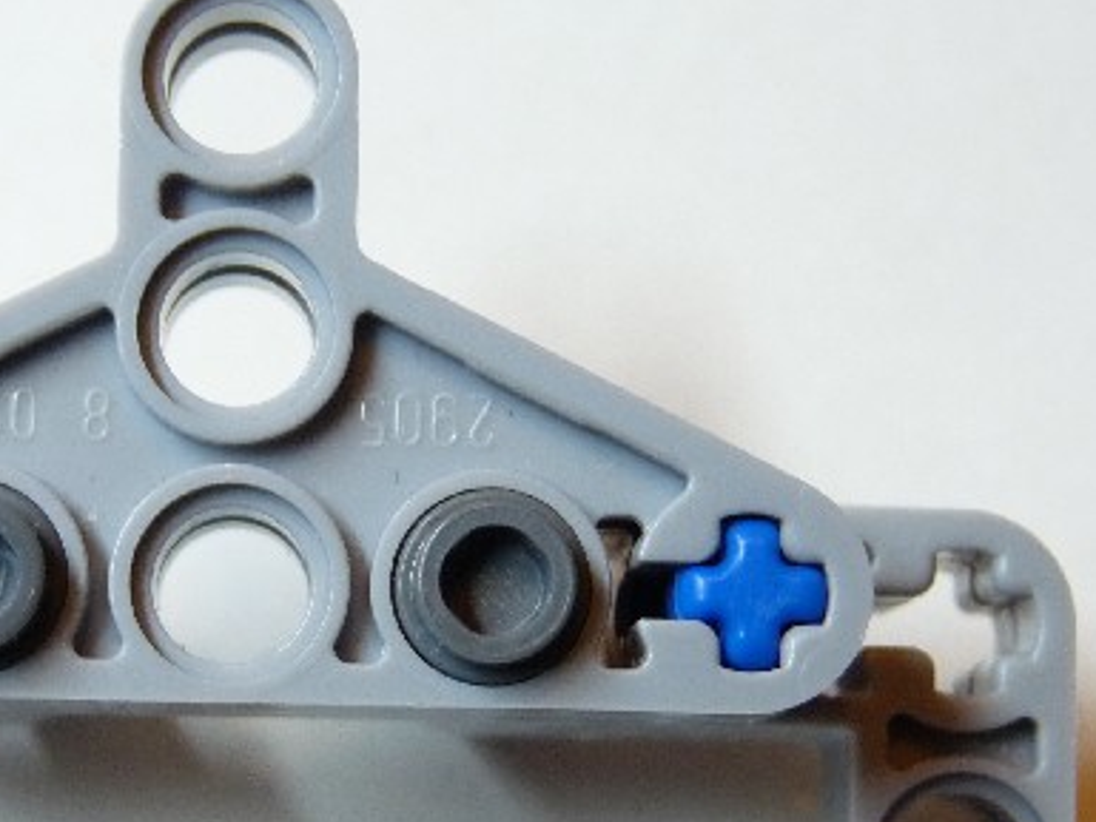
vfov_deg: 13.7
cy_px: 526
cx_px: 225
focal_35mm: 108
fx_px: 3421
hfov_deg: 18.0
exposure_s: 1/30
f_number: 3.2
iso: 200
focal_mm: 9.2
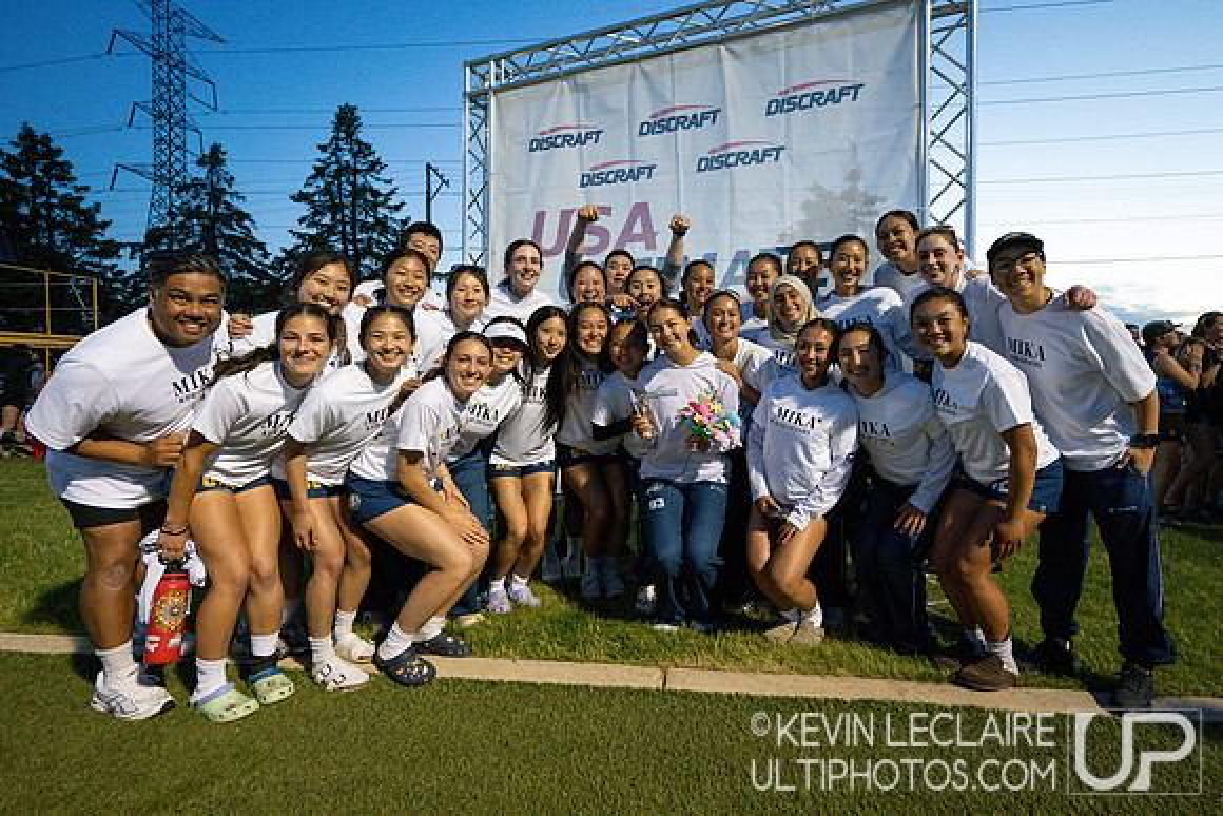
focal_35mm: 19
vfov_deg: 65.9
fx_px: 629
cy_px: 385
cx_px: 644
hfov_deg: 88.3
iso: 6400
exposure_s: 1/200
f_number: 5
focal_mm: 16.5
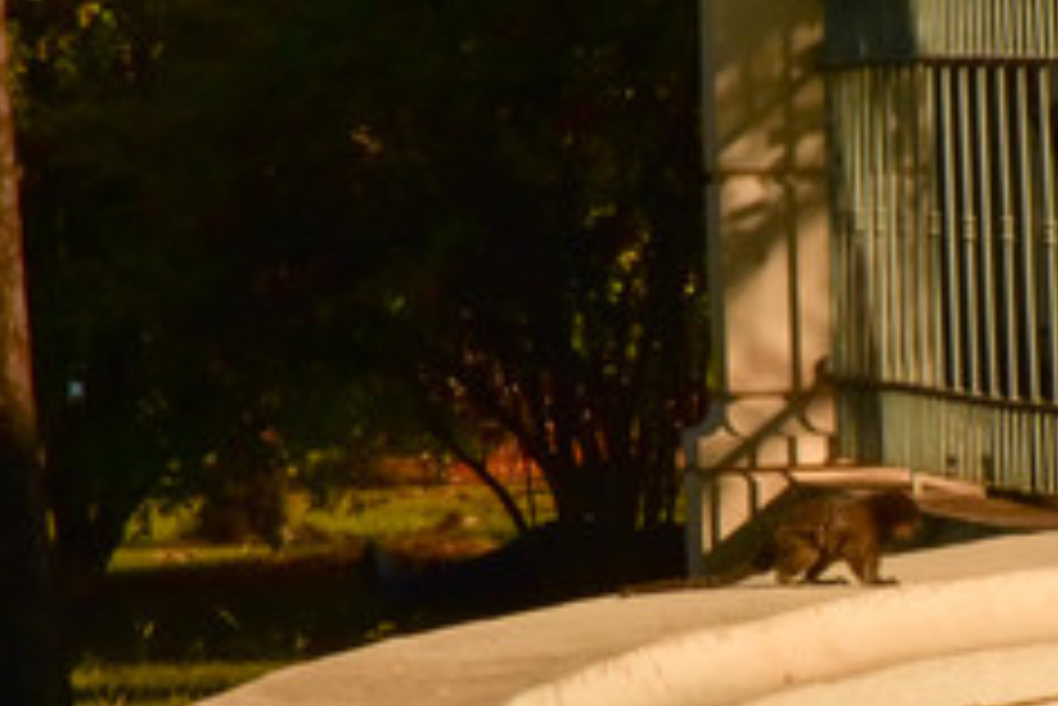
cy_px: 533
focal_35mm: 446
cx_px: 932
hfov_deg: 4.6
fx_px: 13115
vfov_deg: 3.1
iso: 400
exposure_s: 1/125
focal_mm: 140
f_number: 32
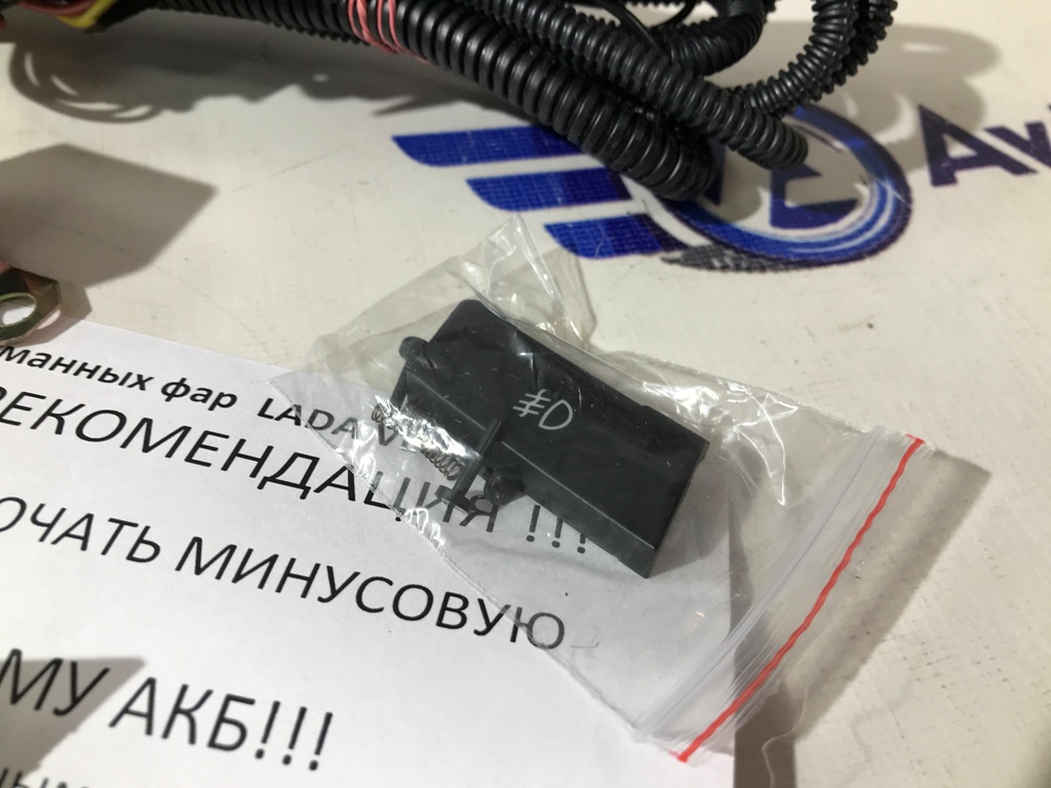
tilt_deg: -51.7
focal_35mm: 28
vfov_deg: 49.7
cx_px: 526
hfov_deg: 63.4
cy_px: 394
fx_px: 850
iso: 32
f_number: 1.8
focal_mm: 3.99
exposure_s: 1/50
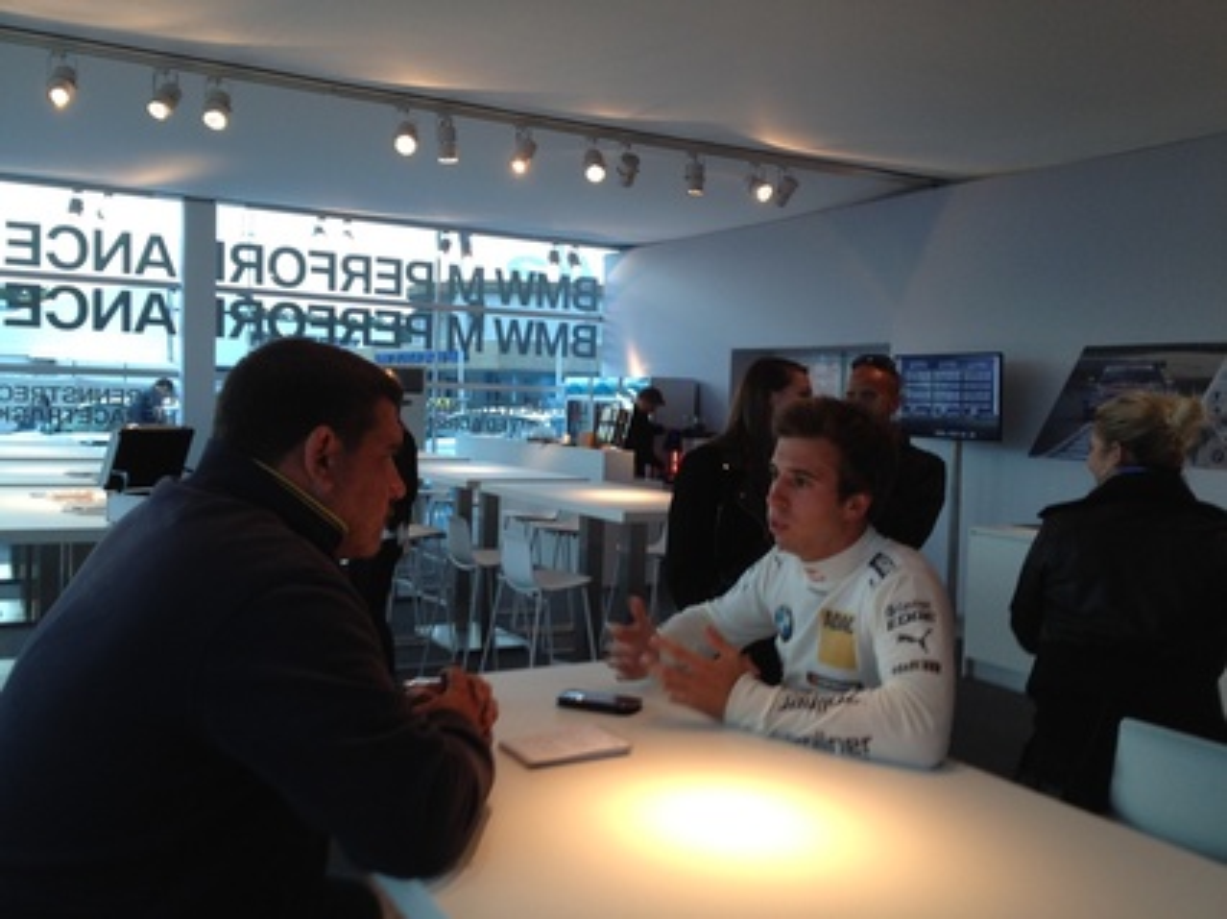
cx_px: 614
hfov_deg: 52.7
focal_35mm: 35
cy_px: 460
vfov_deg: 40.7
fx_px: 1240
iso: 50
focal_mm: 4.28
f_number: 2.4
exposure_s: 1/60
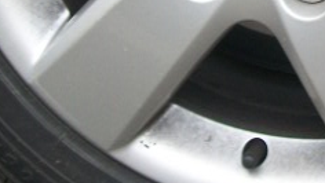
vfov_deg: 8.8
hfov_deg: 16.0
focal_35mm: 133
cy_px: -131
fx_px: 1147
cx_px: 267
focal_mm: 6
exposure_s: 1/80
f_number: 2.7
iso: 80
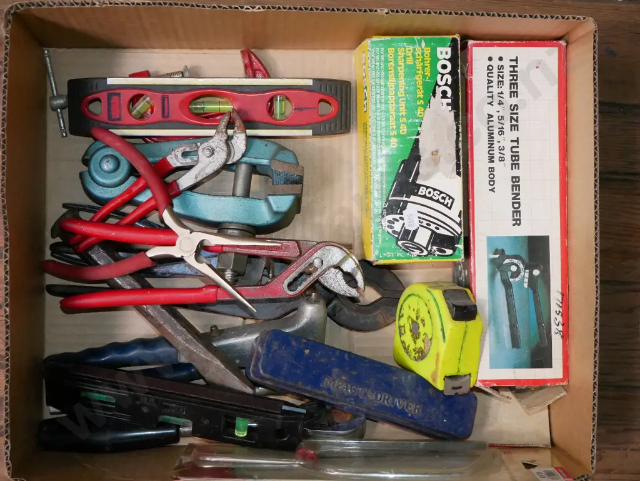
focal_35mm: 56
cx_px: 320
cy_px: 240
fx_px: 1036
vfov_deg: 26.1
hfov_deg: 34.3
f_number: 4.7
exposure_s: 1/160
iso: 3200
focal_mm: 28
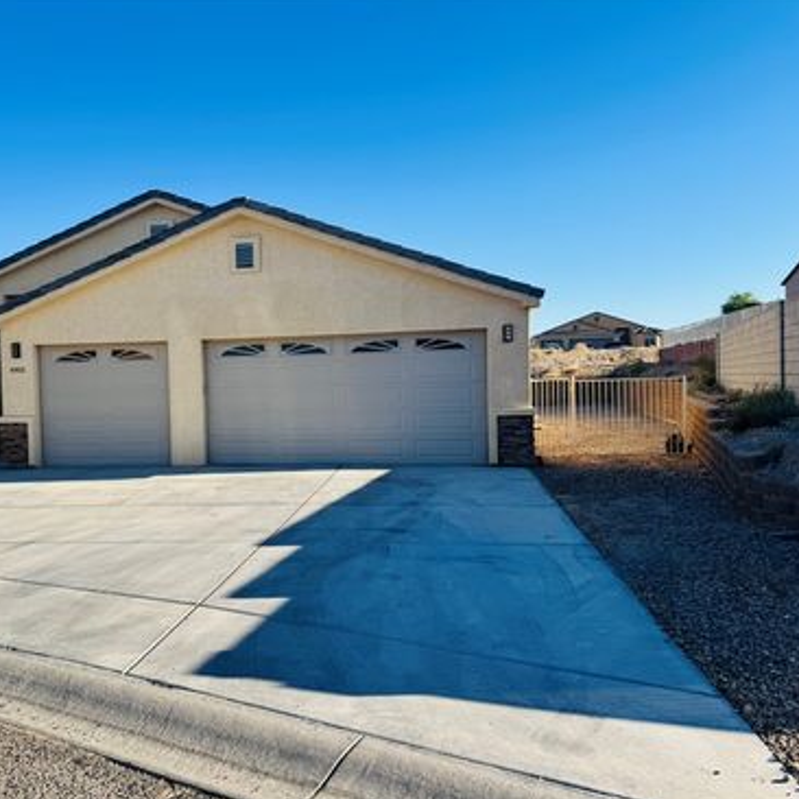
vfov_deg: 55.6
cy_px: 396
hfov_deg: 54.8
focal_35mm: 29
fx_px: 757
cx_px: 284
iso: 80
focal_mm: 6.76
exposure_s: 1/4049
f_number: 1.78
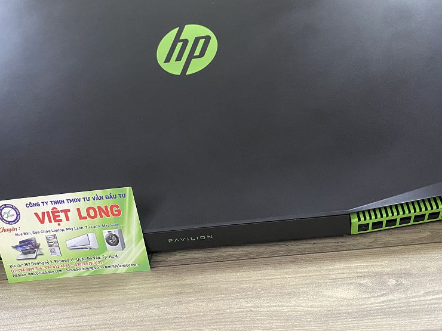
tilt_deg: -19.3
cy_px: 108
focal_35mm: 36
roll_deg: +10.8
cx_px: 222
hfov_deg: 51.4
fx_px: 460
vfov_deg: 39.2
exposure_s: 1/60
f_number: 1.8
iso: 400
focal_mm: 4.25
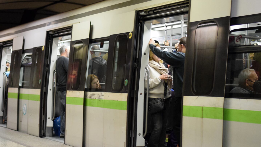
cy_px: 81
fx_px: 547
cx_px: 131
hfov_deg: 26.8
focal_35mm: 79
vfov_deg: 15.3
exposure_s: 1/200
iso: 3200
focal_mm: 50
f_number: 2
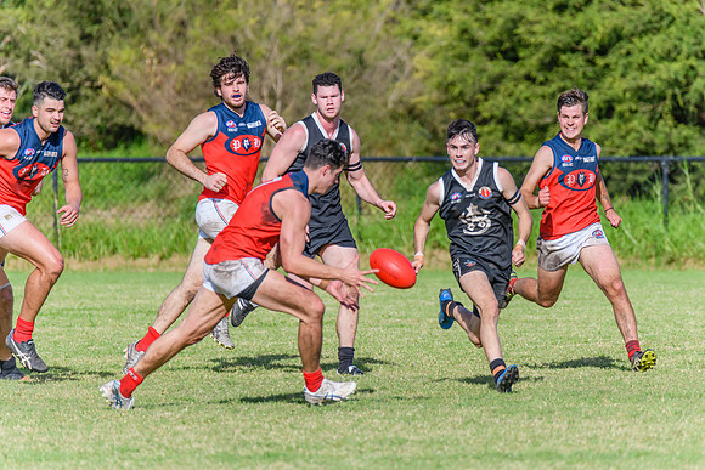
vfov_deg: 2.3
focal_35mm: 606
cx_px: 382
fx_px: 11869
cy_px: 220
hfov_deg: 3.4
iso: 800
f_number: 6.3
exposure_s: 1/2000
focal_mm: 550
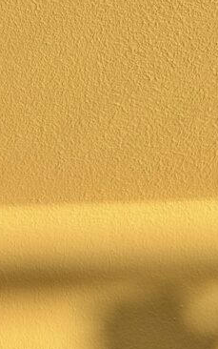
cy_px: 469
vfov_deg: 5.9
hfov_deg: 3.7
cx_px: -8
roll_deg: +0.4
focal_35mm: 356
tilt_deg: -13.1
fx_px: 3381
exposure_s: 1/346
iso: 50
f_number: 2.8
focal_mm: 15.66
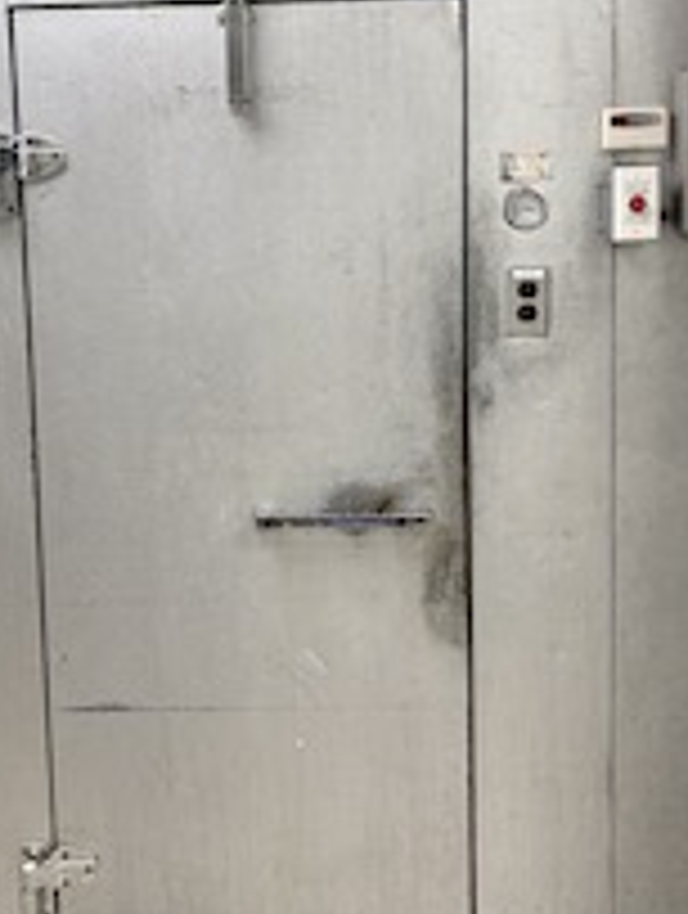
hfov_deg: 31.6
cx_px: 288
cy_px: 338
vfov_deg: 40.9
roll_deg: +1.6
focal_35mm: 46
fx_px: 1215
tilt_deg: -5.5
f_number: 1.6
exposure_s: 1/120
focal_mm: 5.96
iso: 100
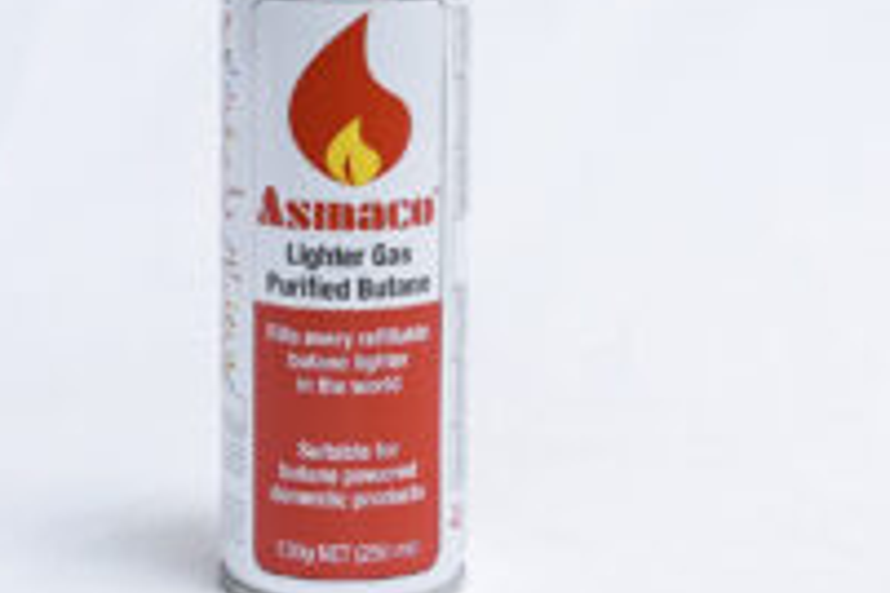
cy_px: 77
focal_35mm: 126
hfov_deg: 16.3
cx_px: 363
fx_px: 3115
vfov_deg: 10.8
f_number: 9
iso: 3200
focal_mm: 59
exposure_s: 1/200
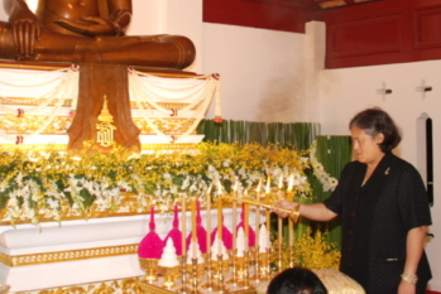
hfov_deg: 36.2
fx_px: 674
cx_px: 195
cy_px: 69
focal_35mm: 55
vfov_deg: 24.3
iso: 400
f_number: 3.8
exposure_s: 1/50
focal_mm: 20
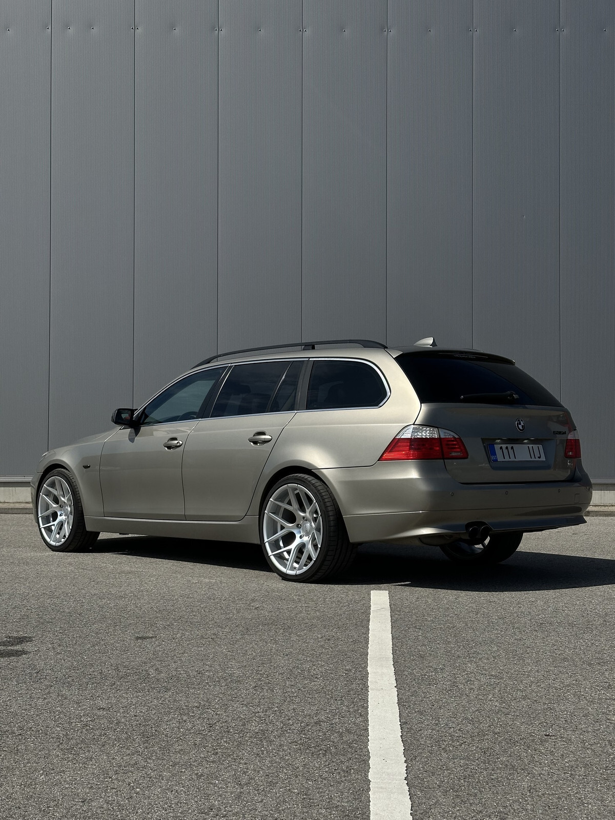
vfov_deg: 39.7
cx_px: 308
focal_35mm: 48
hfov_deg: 30.3
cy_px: 410
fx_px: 1137
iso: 64
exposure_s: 1/8197
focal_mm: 6.86
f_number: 1.78
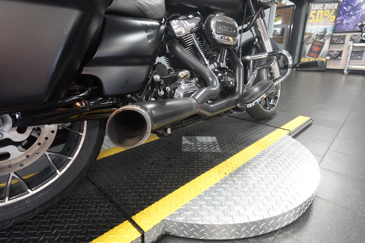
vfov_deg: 61.9
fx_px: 203
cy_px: 122
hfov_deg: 84.0
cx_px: 182
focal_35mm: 20
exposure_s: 1/80
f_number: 2
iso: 1000
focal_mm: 7.6
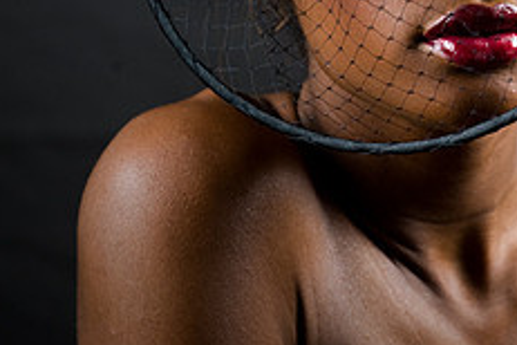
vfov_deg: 3.4
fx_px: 5773
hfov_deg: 5.1
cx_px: 589
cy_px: -58
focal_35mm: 402
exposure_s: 1/125
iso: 320
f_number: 5.6
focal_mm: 160
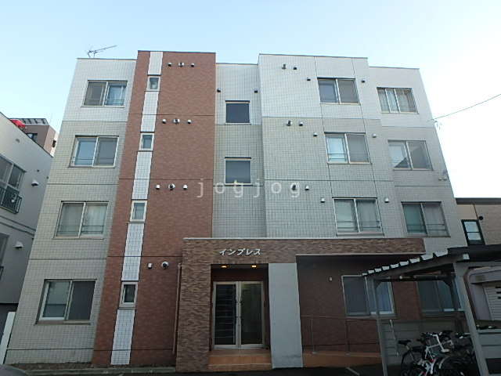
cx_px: 250
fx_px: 304
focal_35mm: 21
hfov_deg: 79.0
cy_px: 188
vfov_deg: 63.4
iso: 125
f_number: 3.5
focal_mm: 3.7
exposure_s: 1/100
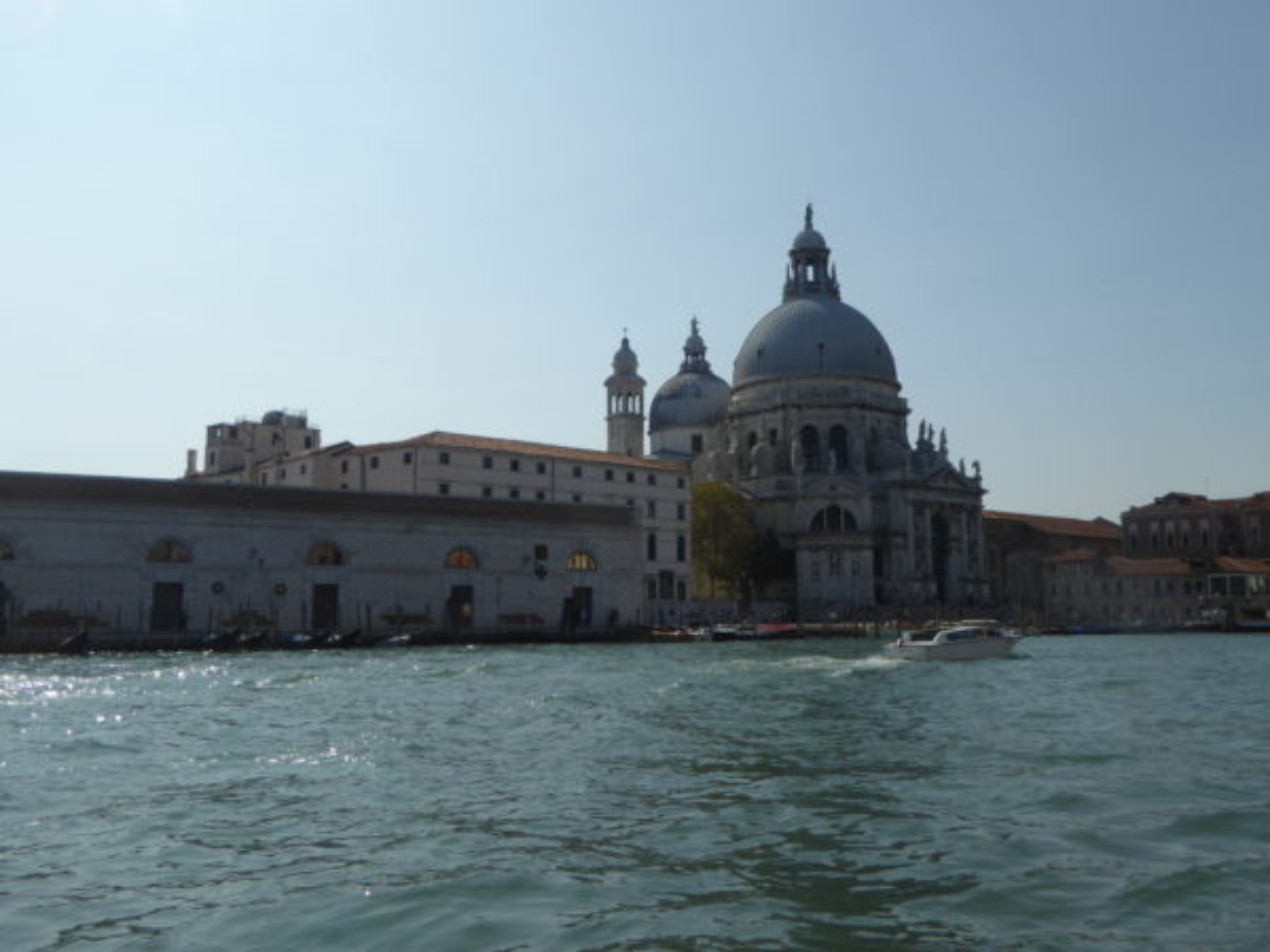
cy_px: 476
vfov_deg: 42.9
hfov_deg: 55.4
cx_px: 635
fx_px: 1211
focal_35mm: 33
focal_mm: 5.8
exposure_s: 1/1600
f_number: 4.5
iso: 100
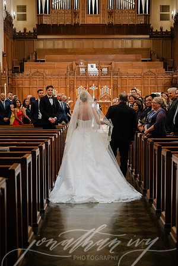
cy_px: 133
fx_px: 519
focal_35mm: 70
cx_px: 89
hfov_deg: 19.5
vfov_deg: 28.8
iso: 10000
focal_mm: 70
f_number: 2.8
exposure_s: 1/160
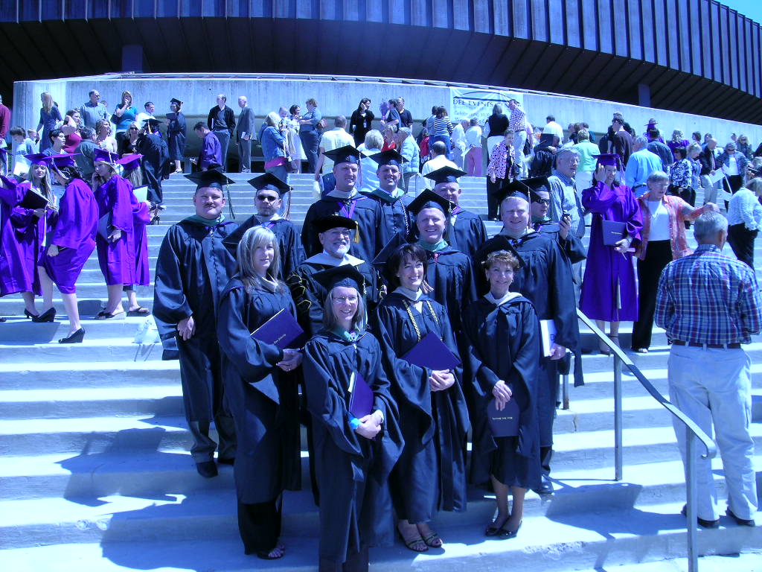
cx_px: 381
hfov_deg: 63.4
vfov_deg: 49.7
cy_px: 286
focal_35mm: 28
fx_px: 616
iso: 50
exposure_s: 1/168
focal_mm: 5.8
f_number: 6.3
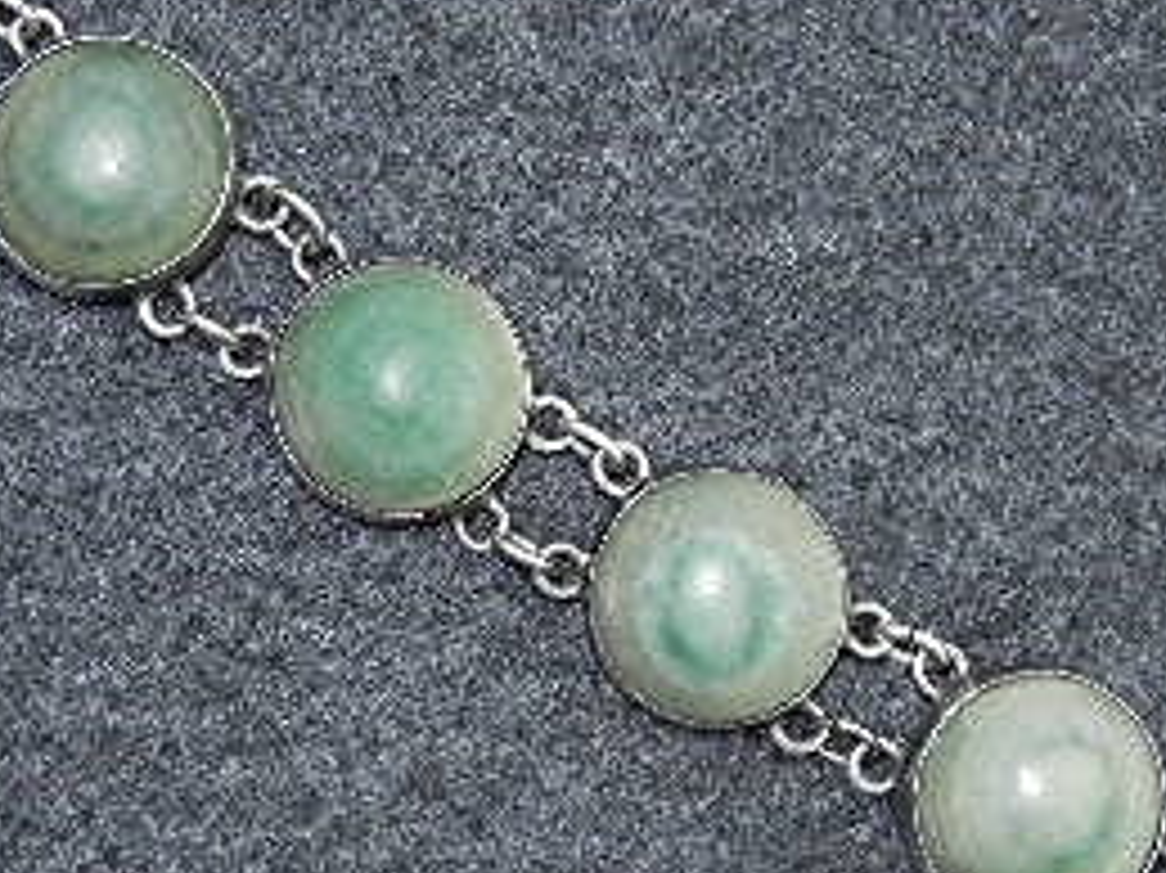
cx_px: 441
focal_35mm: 84
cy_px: 400
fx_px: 2828
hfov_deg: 23.2
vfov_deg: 17.6
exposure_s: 1/30
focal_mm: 6.2
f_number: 3.6
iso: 800
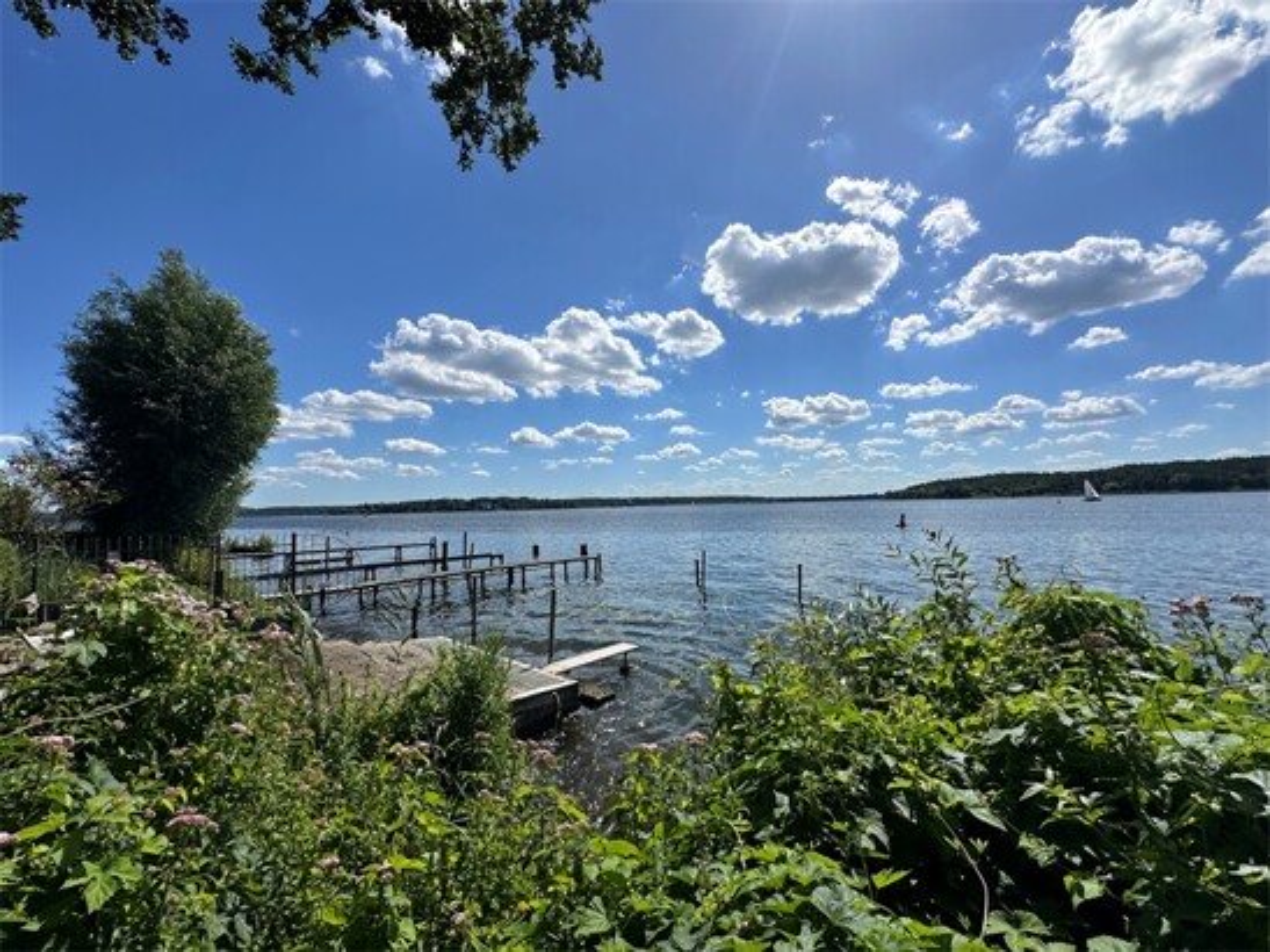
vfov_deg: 85.7
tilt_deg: +3.3
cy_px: 476
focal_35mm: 14
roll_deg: +1.5
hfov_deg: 102.1
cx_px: 635
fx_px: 514
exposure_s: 1/5814
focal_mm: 2.22
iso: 50
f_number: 2.2
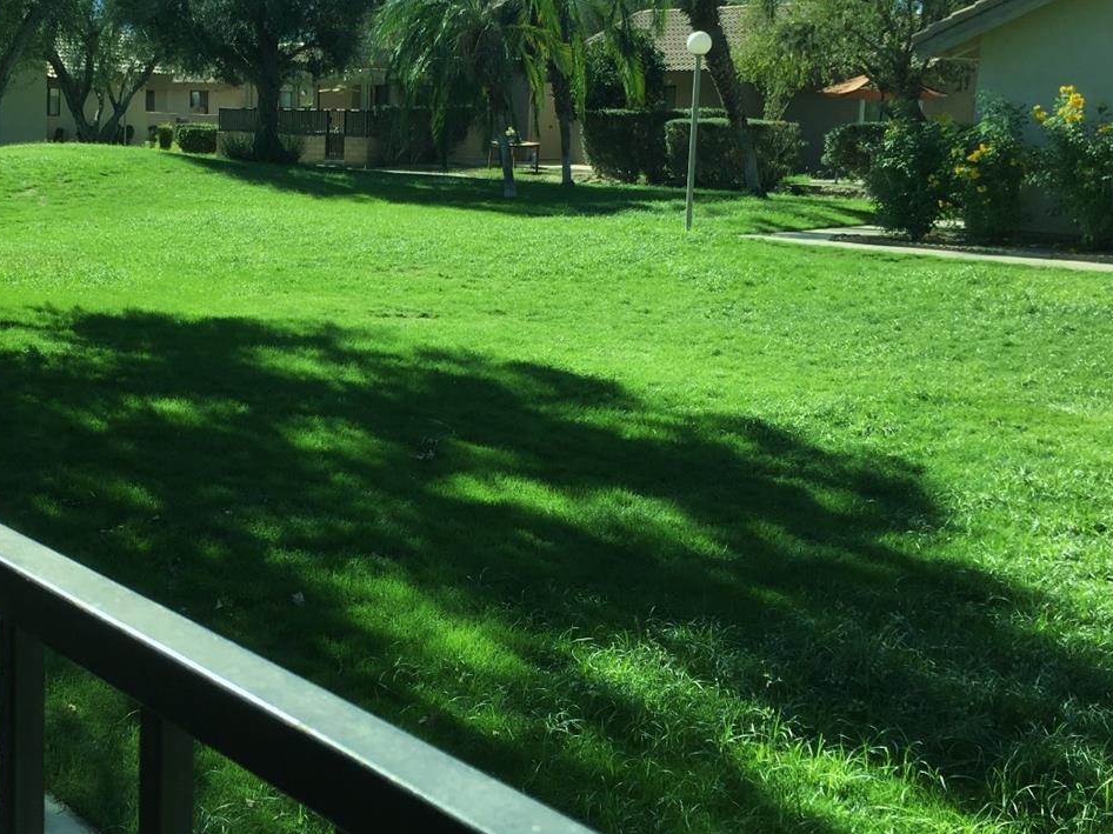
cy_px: 321
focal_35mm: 46
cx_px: 304
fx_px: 1479
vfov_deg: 31.4
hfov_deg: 40.3
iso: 25
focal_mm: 4.15
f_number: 2.2
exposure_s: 1/793
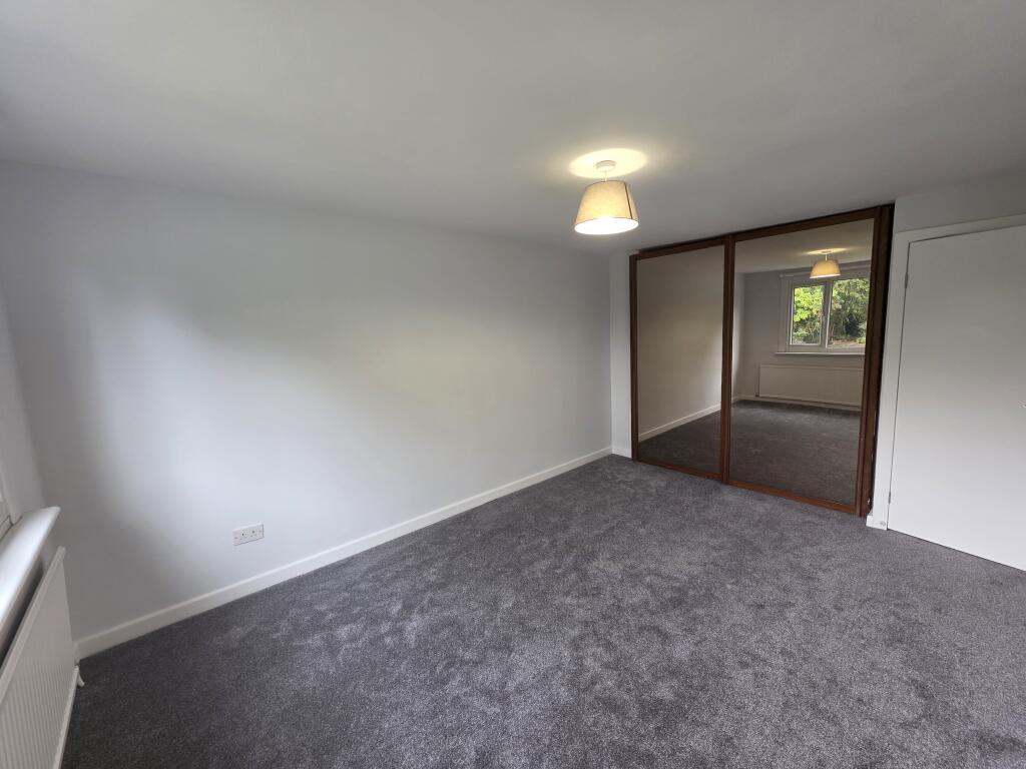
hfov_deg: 106.2
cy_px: 384
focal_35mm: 13
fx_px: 385
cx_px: 513
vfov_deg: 89.9
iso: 160
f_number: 1.9
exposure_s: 1/50
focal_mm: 2.2
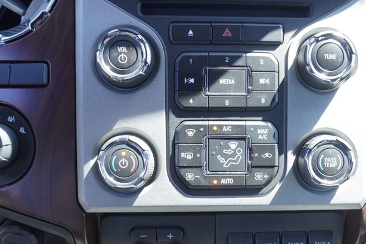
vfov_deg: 32.8
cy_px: 180
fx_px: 407
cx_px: 213
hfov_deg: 48.2
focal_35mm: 40
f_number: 4
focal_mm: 16
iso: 200
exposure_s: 1/60
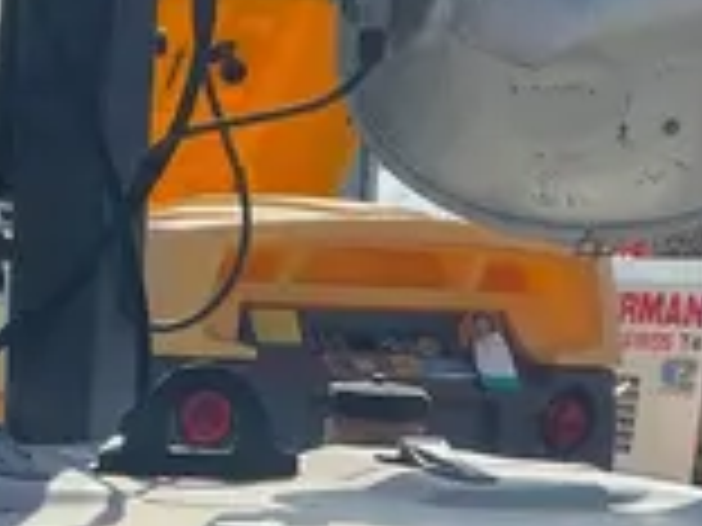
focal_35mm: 122
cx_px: 198
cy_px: 717
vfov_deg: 11.8
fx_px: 2474
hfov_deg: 16.1
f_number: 1.6
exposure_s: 1/3125
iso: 32
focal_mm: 4.2
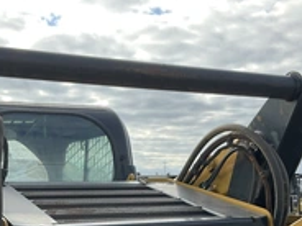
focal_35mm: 63
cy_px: 228
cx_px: 121
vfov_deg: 22.4
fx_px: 550
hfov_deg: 30.6
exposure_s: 1/386
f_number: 1.8
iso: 25
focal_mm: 3
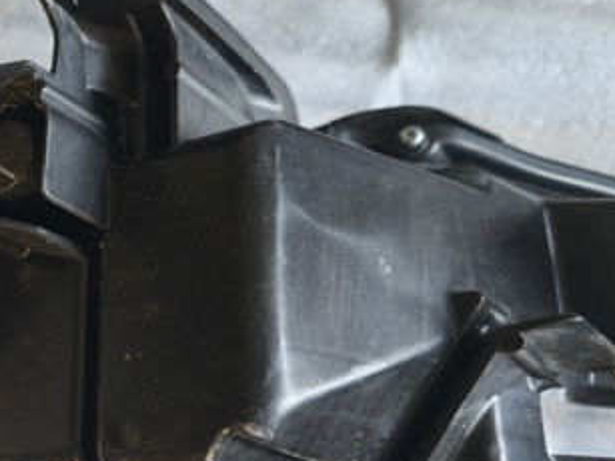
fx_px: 852
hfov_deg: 36.8
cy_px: 216
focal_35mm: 48
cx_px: 46
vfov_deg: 30.2
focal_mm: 5.35
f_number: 1.7
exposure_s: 1/50
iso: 400
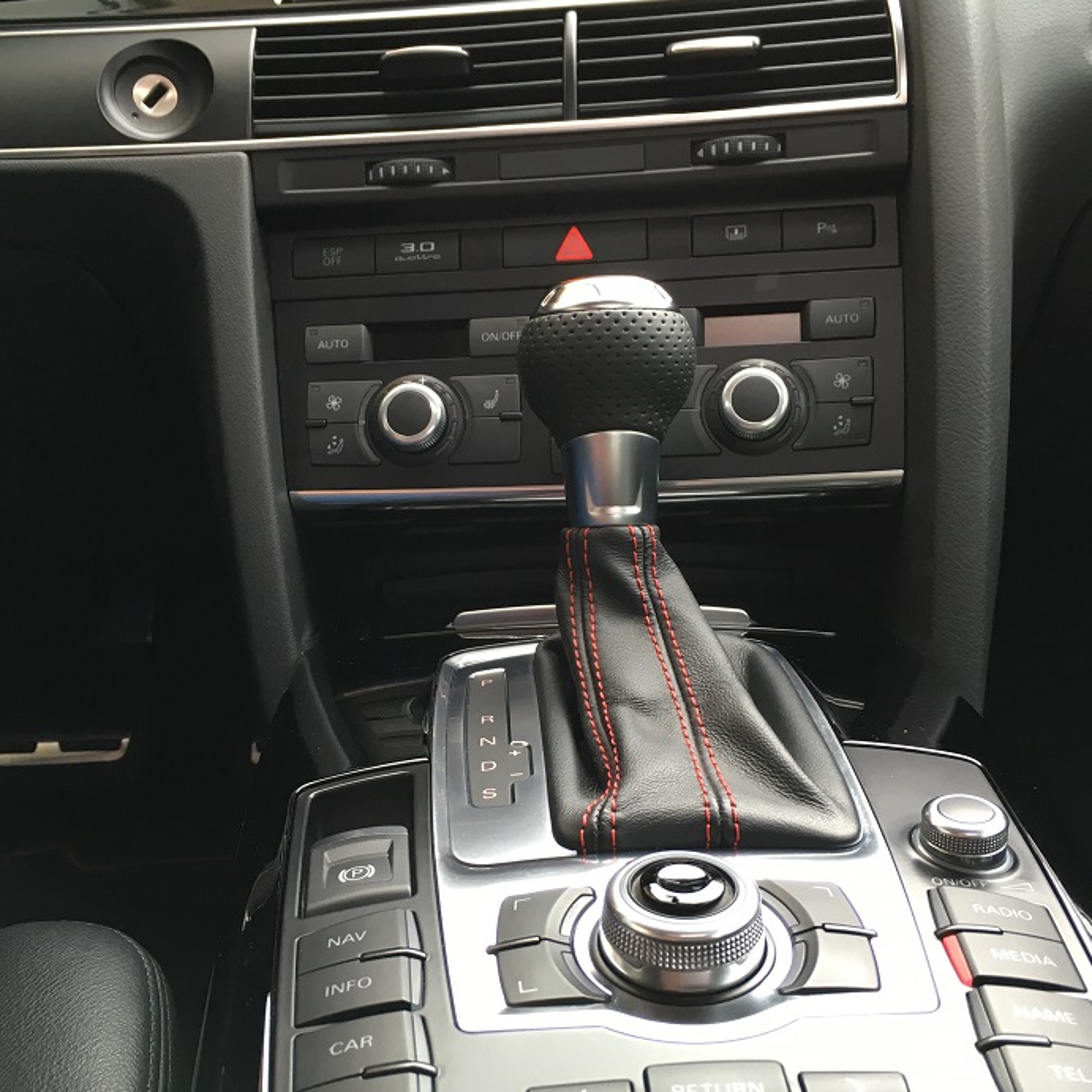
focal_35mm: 38
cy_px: 594
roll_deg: -1.6
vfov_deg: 43.8
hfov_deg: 43.9
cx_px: 536
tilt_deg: -13.1
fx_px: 1356
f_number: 2.2
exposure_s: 1/33
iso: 64
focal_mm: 4.15
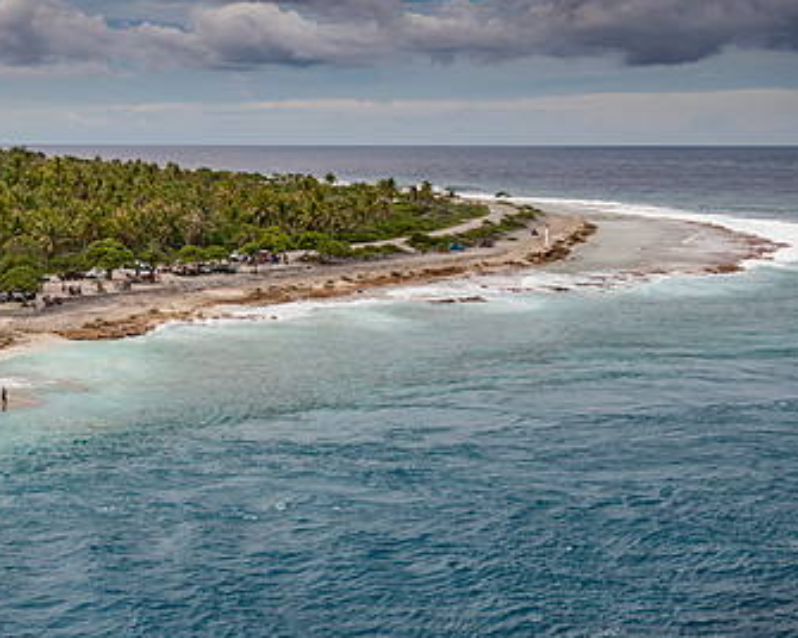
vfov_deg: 23.1
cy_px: 330
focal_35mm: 66
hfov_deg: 27.9
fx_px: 1559
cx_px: 112
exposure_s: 1/200
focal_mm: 38
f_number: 4.5
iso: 64
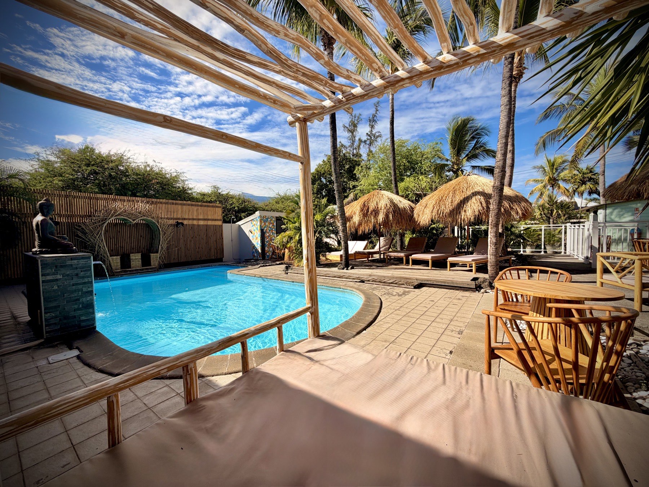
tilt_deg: -1.8
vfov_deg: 85.7
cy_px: 244
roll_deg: +1.1
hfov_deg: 102.1
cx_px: 324
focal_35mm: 14
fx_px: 262
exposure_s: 1/1033
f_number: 2.2
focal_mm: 2.22
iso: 20
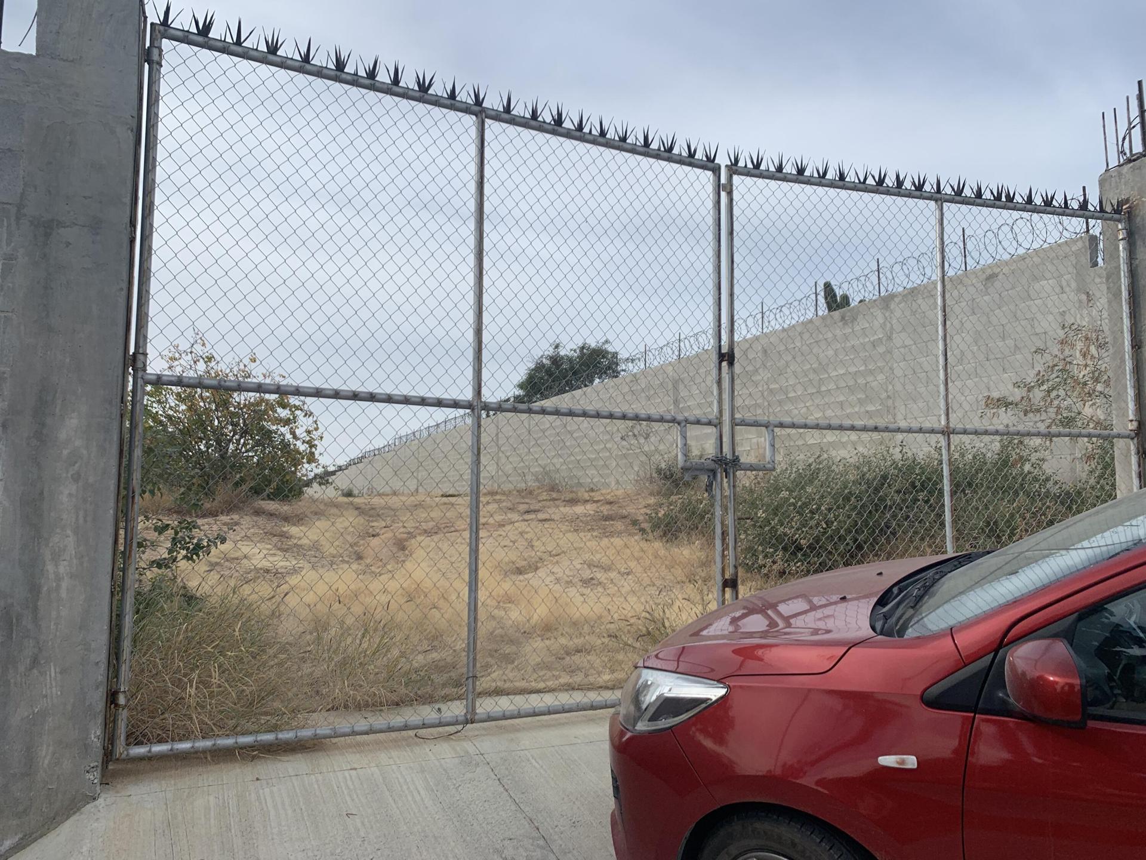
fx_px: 861
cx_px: 573
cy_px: 430
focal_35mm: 26
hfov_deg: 67.3
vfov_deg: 53.1
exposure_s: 1/2611
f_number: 1.8
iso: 25
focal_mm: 4.25
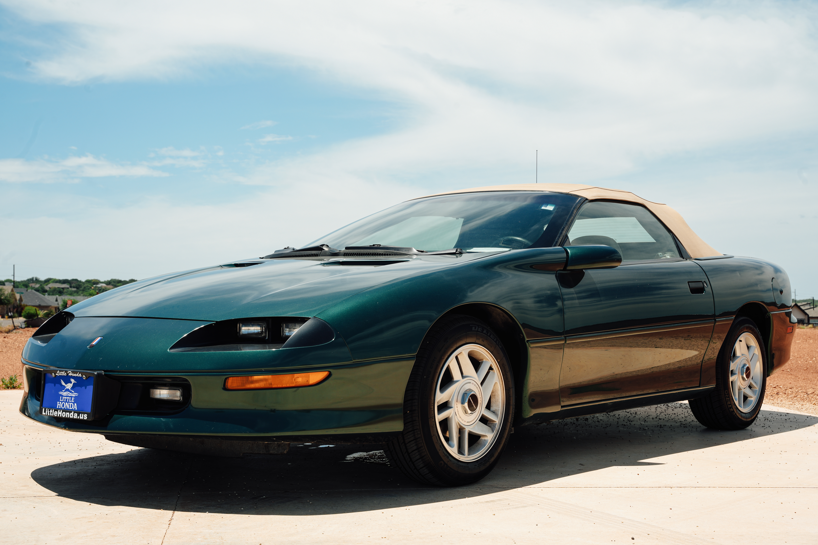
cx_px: 409
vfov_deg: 27.7
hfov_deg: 40.6
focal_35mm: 49
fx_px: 1106
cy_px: 272
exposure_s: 1/200
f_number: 9.5
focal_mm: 48.7
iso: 100
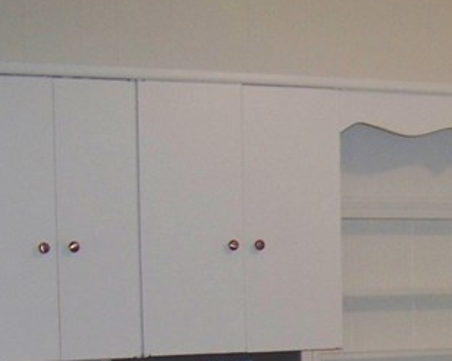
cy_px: 497
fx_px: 1564
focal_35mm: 117
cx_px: 641
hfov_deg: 15.4
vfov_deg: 12.7
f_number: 2.8
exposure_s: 1/30
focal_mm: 5.85
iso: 200
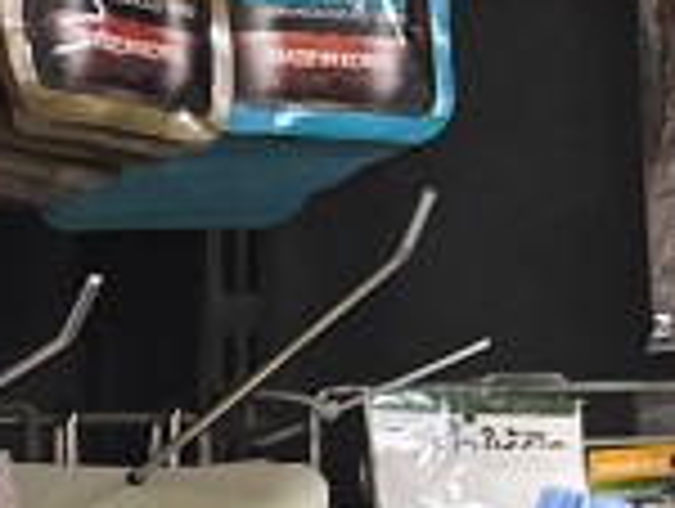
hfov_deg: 9.7
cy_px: 1268
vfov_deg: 8.4
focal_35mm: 160
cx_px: -1300
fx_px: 3125
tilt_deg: -2.7
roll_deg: +1.5
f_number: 1.78
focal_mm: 6.86
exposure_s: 1/50
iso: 200
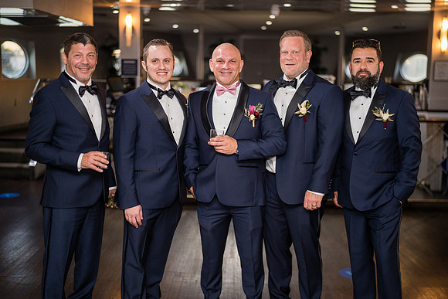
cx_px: 224
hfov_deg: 39.6
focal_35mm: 50
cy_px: 150
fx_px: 622
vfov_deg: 27.0
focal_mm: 50
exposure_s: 1/250
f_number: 1.4
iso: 500
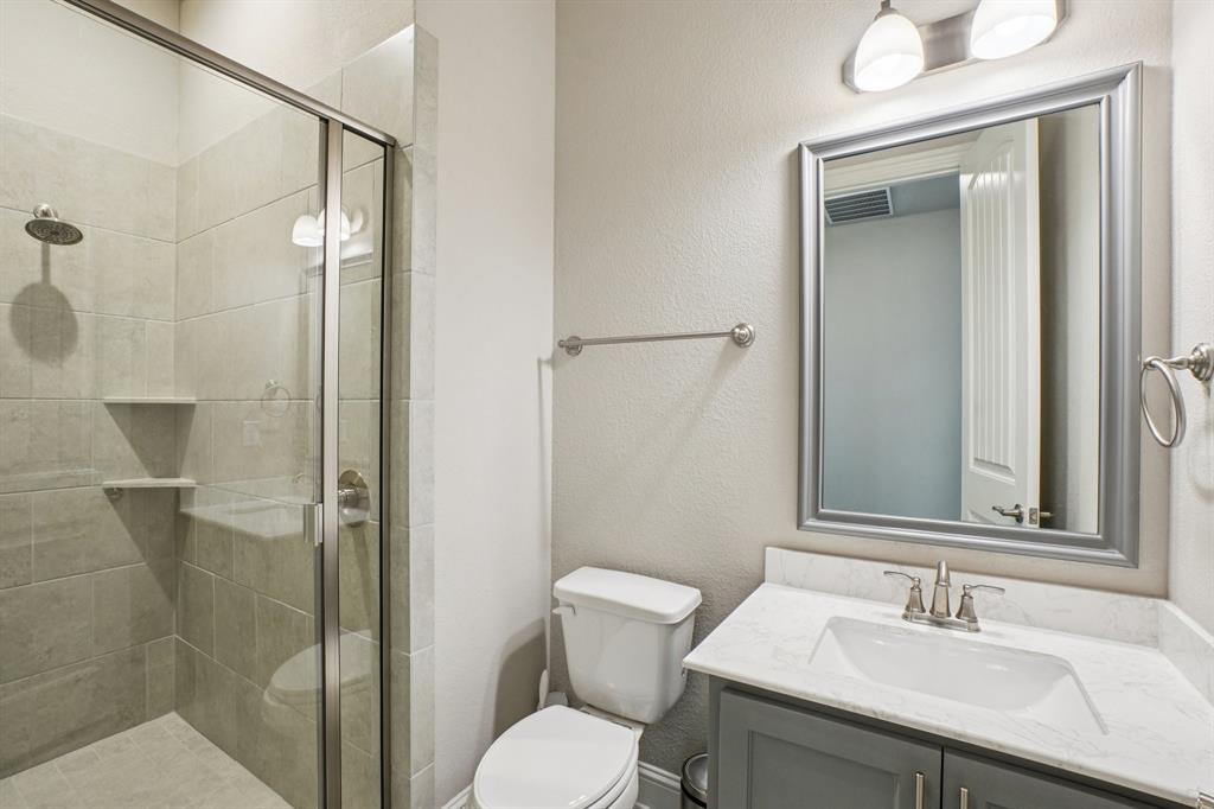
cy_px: 404
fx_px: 506
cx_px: 607
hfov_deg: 100.4
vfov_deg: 77.3
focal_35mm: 15
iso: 400
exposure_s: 1/5
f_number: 10
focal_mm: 10
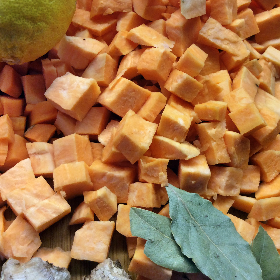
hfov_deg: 38.3
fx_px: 403
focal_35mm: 44
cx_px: 124
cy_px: 127
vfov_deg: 38.3
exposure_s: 1/25
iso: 50
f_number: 2.4
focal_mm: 3.3
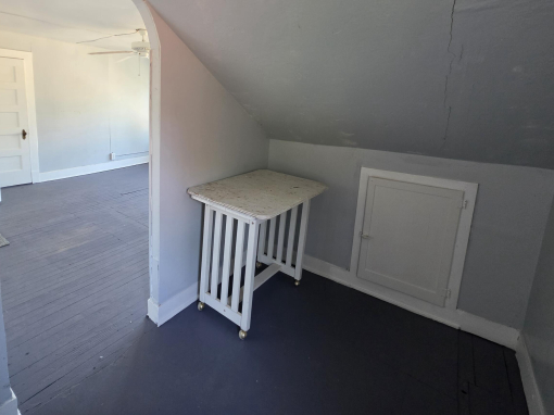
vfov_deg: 73.0
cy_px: 148
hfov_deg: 89.7
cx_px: 217
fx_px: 272
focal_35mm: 17
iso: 250
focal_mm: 2.2
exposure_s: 1/60
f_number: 1.9
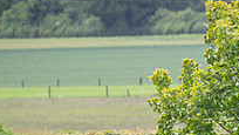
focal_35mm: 928
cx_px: 62
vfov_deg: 1.3
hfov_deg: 2.3
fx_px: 5884
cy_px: 228
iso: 400
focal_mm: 125
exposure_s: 1/2000
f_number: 4
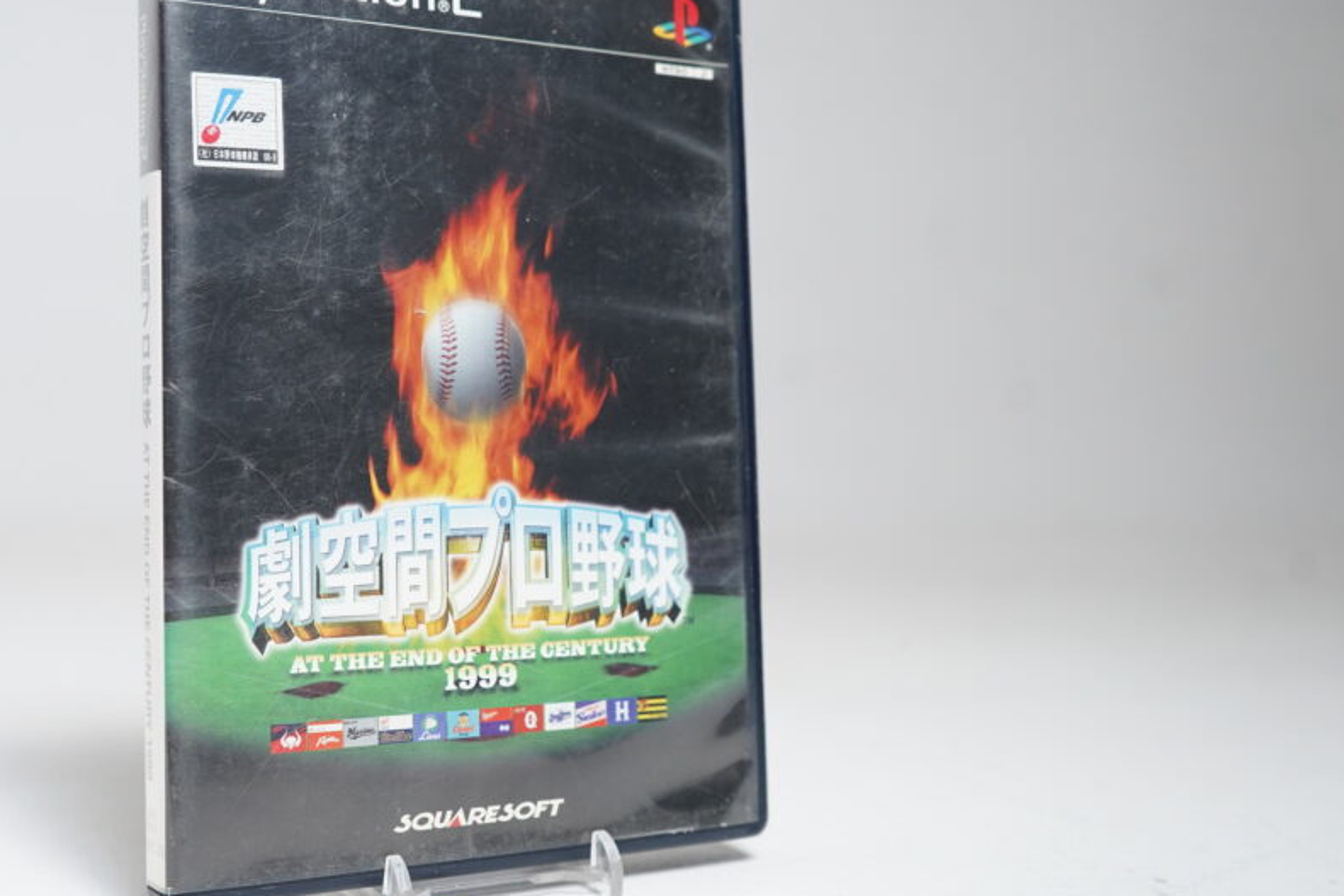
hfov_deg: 44.0
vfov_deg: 30.5
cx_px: 469
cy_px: 388
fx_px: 1642
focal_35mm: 44
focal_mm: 29
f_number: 5
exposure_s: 1/30
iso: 800
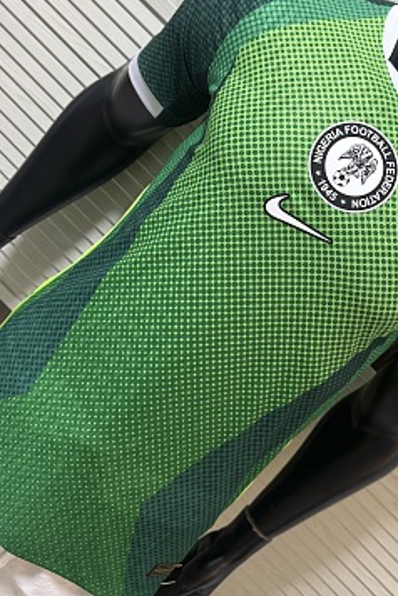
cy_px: 235
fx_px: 580
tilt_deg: -16.8
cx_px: 272
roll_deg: -44.6
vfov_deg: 54.0
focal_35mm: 35
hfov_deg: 37.4
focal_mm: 6.76
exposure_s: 1/60
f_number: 1.78
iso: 250
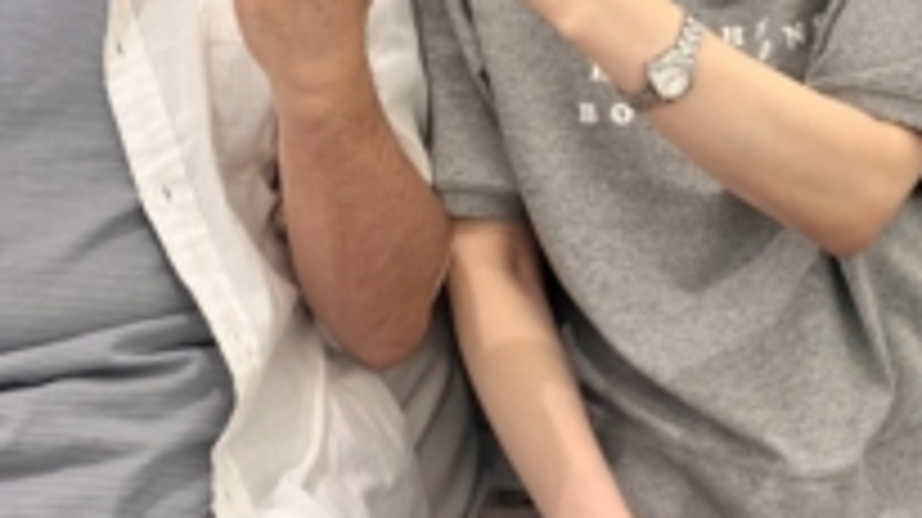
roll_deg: +1.4
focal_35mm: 66
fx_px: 1613
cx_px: 353
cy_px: -162
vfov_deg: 17.1
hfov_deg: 31.8
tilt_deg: -12.1
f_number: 1.8
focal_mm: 3.99
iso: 50
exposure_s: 1/60
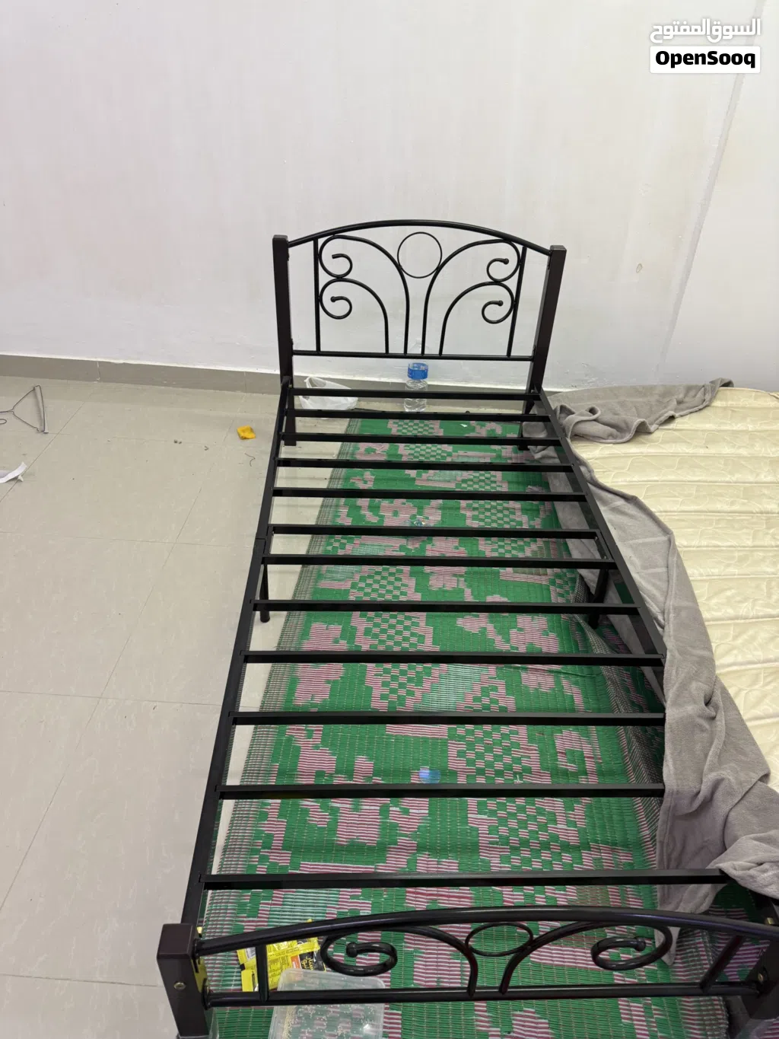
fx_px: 720
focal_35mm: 24
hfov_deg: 56.8
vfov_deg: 71.6
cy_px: 520
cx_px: 390
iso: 200
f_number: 1.78
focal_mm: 6.76
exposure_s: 1/50
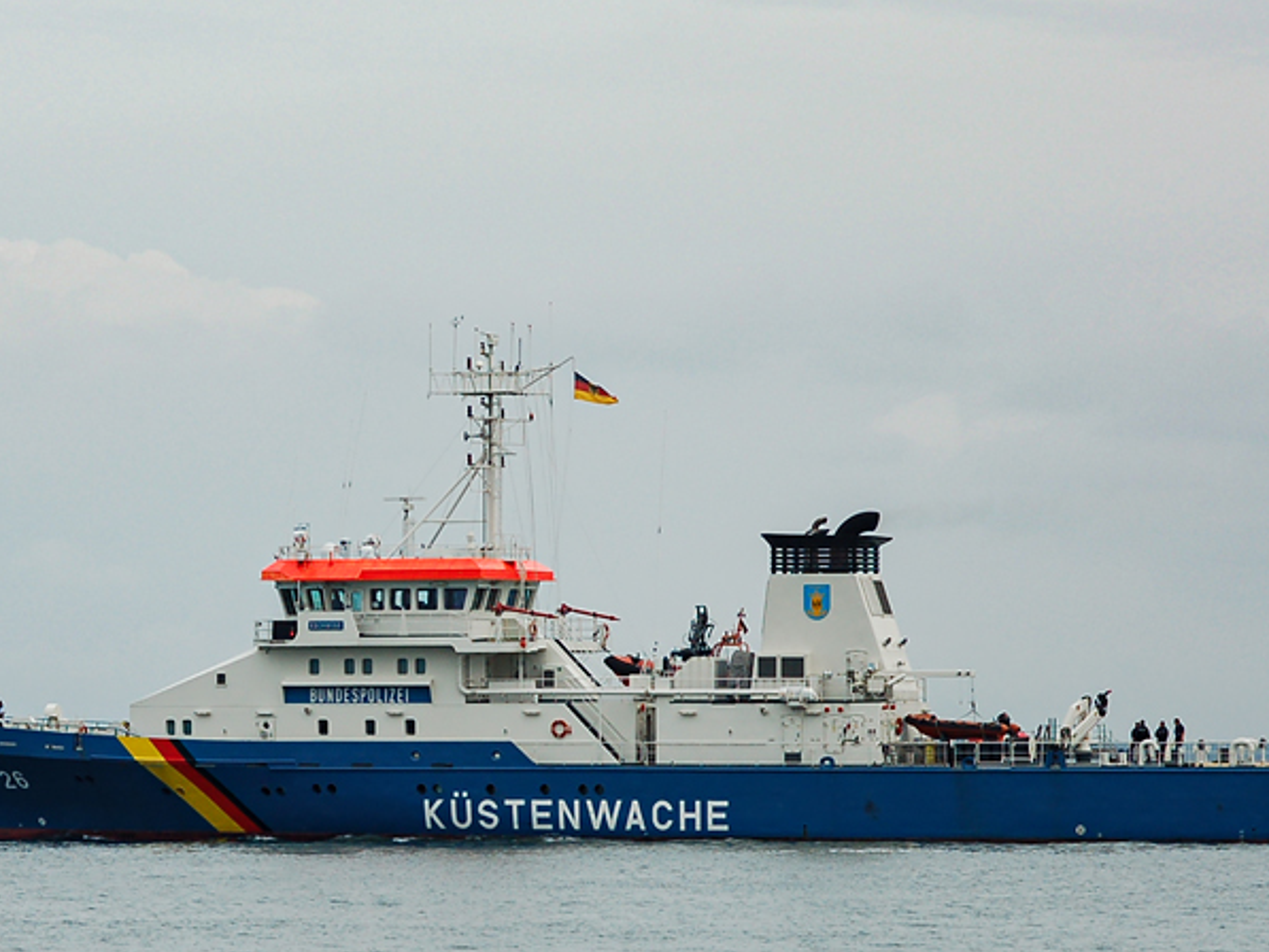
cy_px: 468
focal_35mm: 197
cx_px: 193
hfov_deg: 10.0
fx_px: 7223
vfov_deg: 7.5
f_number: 8
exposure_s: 1/500
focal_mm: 68
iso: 200
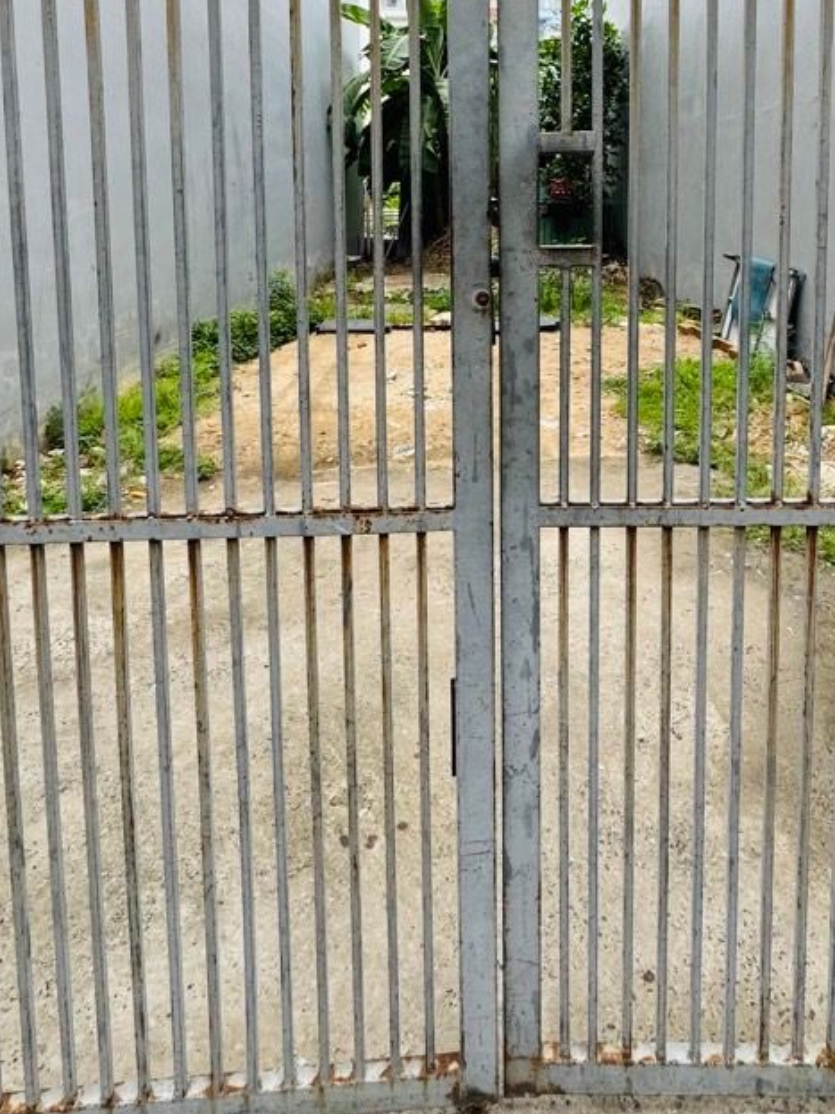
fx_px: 740
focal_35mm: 23
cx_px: 501
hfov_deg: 58.4
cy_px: 254
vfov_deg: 68.2
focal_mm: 2.22
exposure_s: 1/421
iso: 40
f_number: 2.2
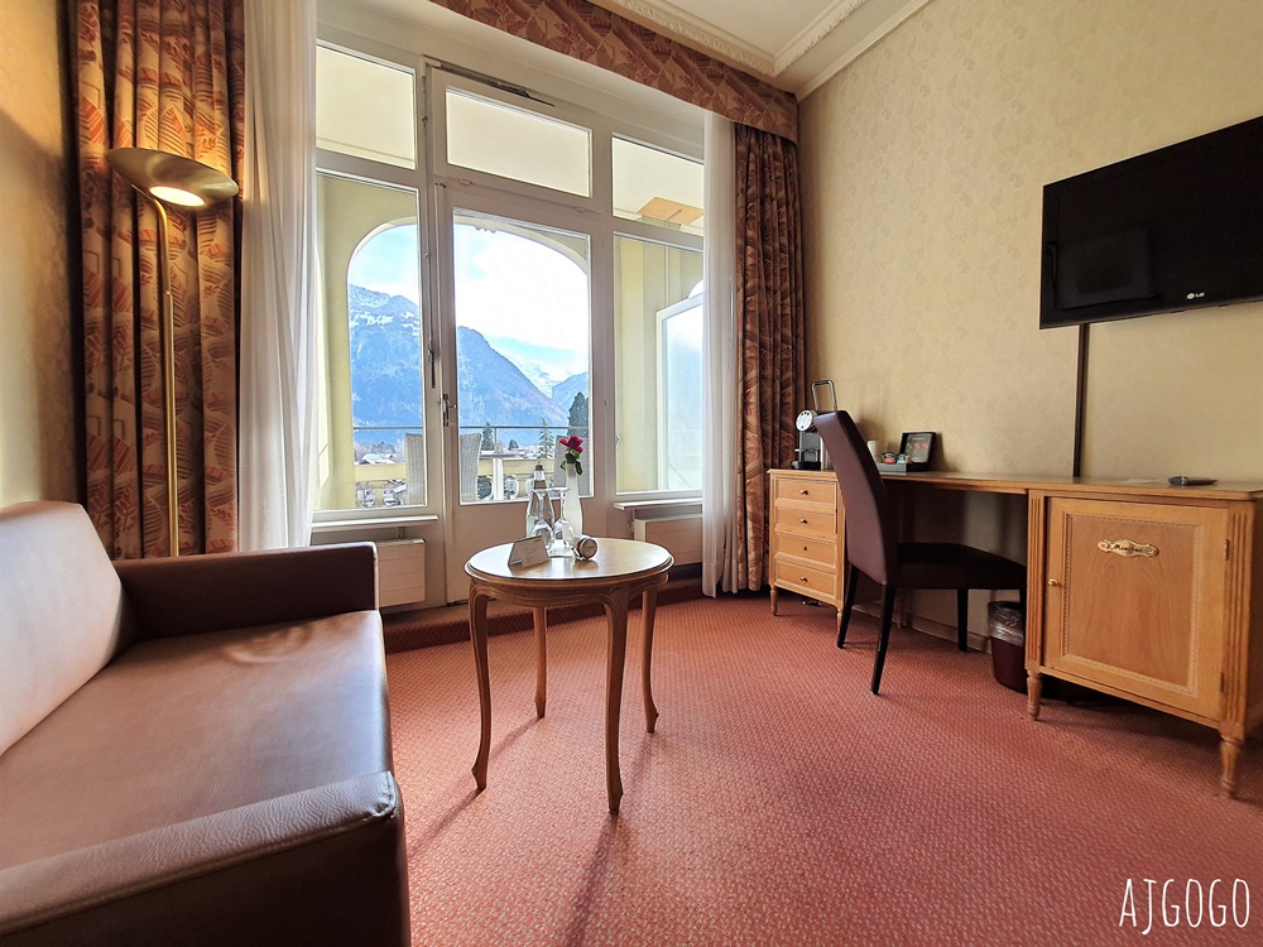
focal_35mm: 13
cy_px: 474
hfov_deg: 106.2
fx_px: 474
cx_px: 632
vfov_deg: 89.9
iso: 80
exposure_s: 1/100
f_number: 2.2
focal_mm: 1.74
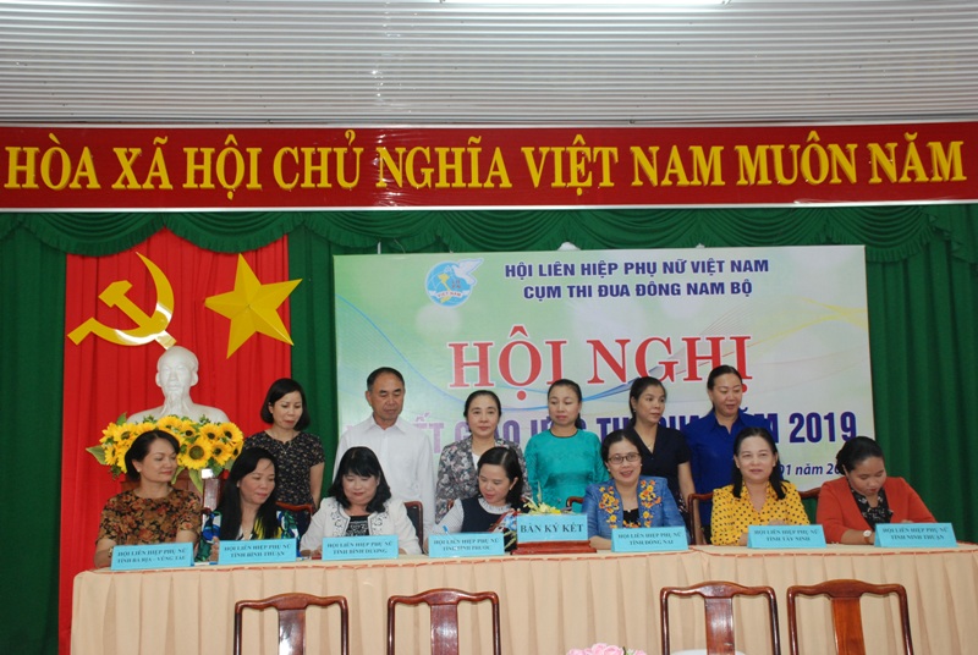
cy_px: 328
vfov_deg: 30.0
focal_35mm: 45
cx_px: 489
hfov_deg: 43.5
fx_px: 1224
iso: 640
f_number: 6.7
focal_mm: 30
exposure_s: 1/30
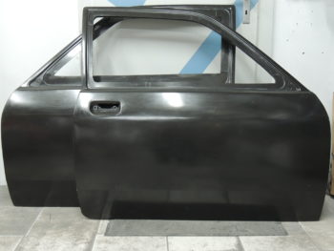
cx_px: 167
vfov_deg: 36.0
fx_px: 386
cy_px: 126
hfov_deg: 46.8
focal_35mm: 40
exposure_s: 1/15
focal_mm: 7.1
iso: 1250
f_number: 3.3
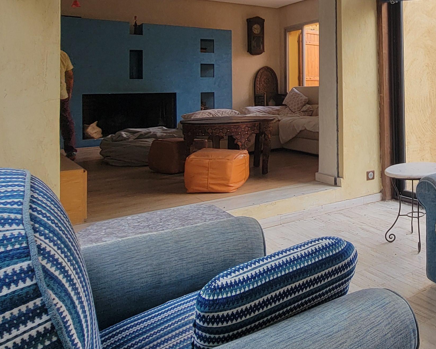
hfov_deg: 51.0
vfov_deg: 44.7
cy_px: 67
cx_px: 387
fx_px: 400
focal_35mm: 31
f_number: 2.2
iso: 100
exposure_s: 1/120
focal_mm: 2.2
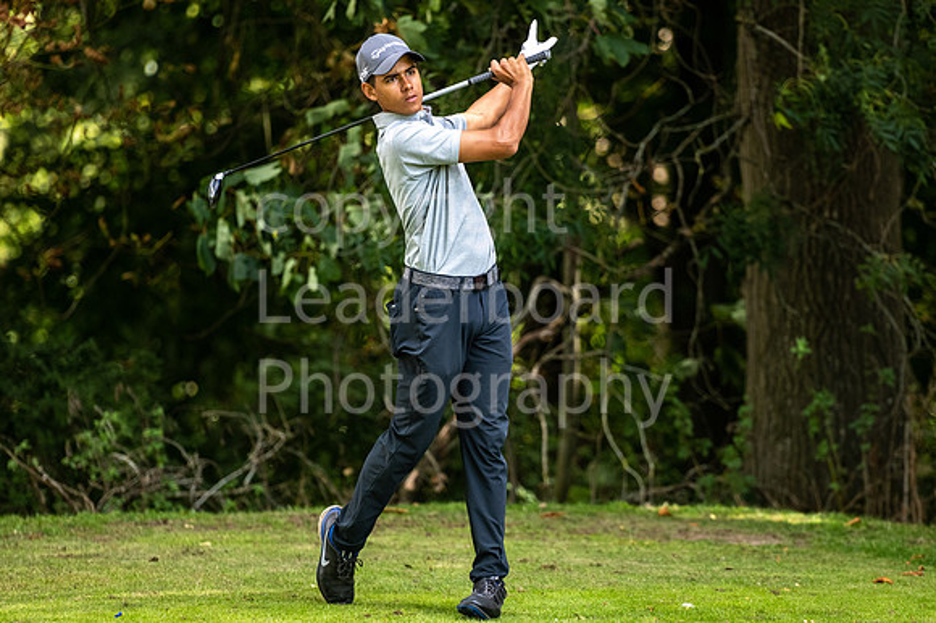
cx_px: 468
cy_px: 312
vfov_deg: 4.6
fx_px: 7795
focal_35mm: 300
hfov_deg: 6.9
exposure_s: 1/1250
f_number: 2.8
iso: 400
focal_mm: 200
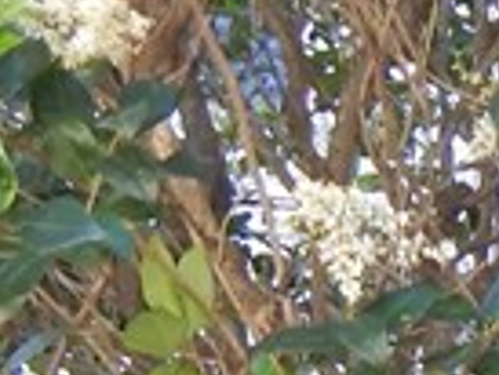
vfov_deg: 8.3
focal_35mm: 164
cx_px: 1391
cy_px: 932
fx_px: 2366
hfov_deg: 9.8
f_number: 3
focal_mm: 4
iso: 125
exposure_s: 1/60
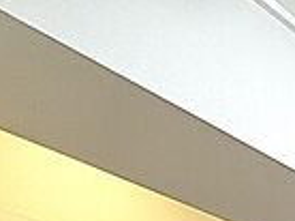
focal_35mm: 61
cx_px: 430
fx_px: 519
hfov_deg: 25.1
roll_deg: +0.5
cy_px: 478
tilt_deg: -1.2
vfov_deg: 16.3
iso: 250
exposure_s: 1/50
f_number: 2.2
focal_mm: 2.22
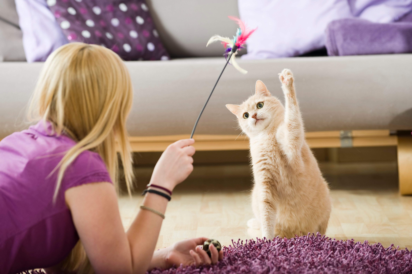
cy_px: 137
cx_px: 206
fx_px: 2001
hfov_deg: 11.8
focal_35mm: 175
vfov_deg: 7.8
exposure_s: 1/160
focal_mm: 175
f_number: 5
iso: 200
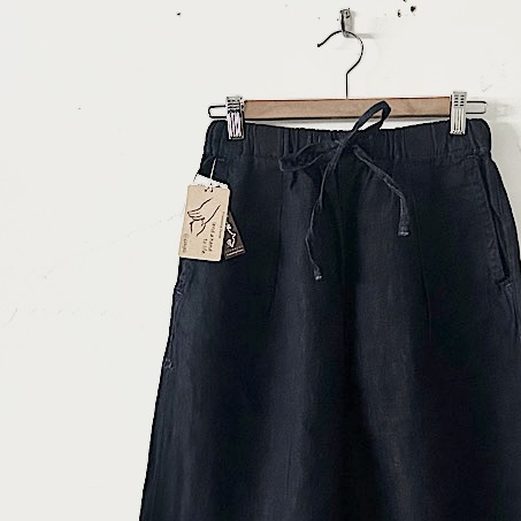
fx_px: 1107
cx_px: 339
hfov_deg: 26.4
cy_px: 459
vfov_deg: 25.7
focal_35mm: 65
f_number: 1.5
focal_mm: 5.7
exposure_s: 1/40
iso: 500
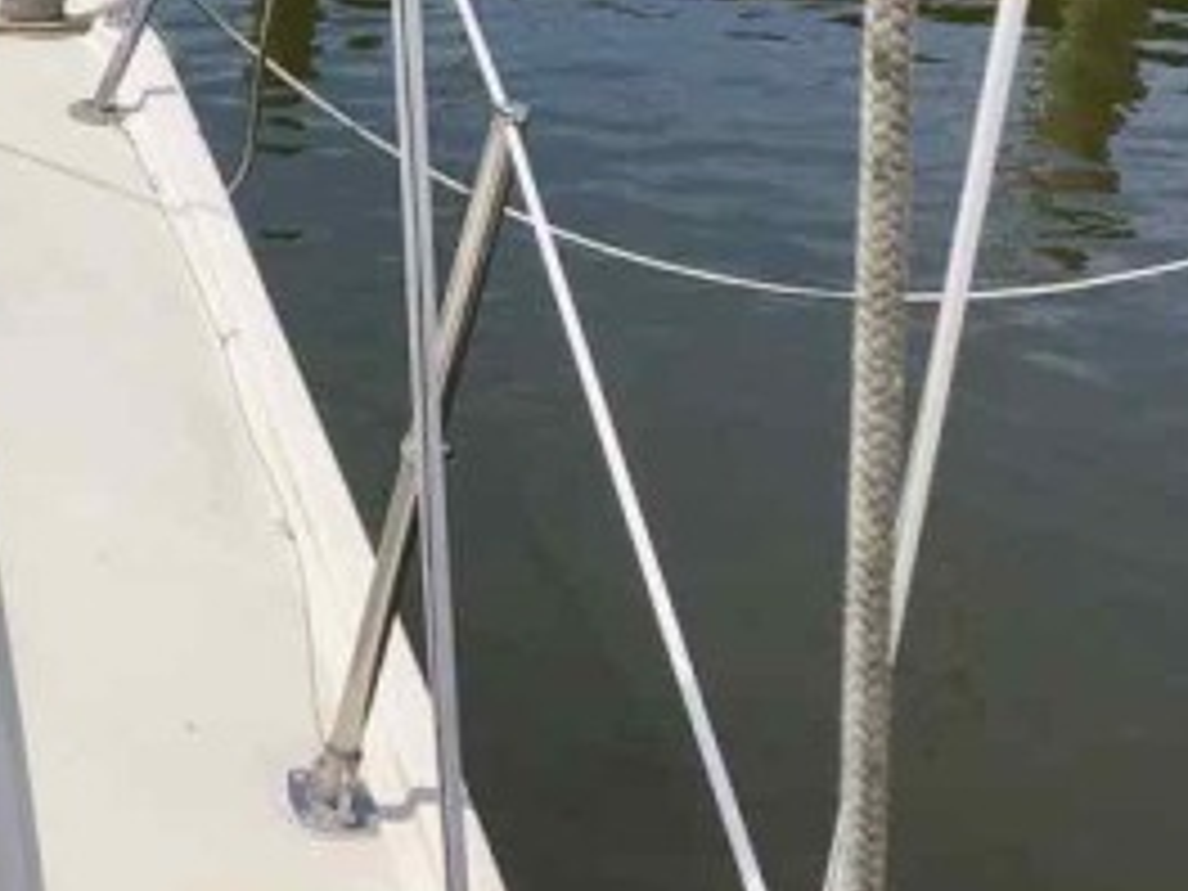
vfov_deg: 17.4
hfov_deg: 21.3
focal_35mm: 85
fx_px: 2917
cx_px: -274
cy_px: 518
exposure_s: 1/4000
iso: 20
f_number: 1.8
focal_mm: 3.99
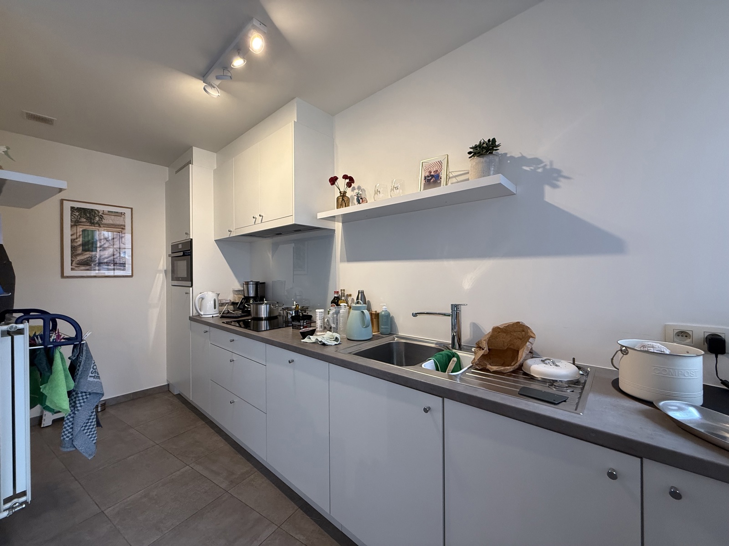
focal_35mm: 14
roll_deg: +0.8
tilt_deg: -0.3
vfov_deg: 85.7
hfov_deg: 102.1
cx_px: 364
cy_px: 273
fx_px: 295
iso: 160
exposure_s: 1/100
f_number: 2.2
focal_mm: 2.22
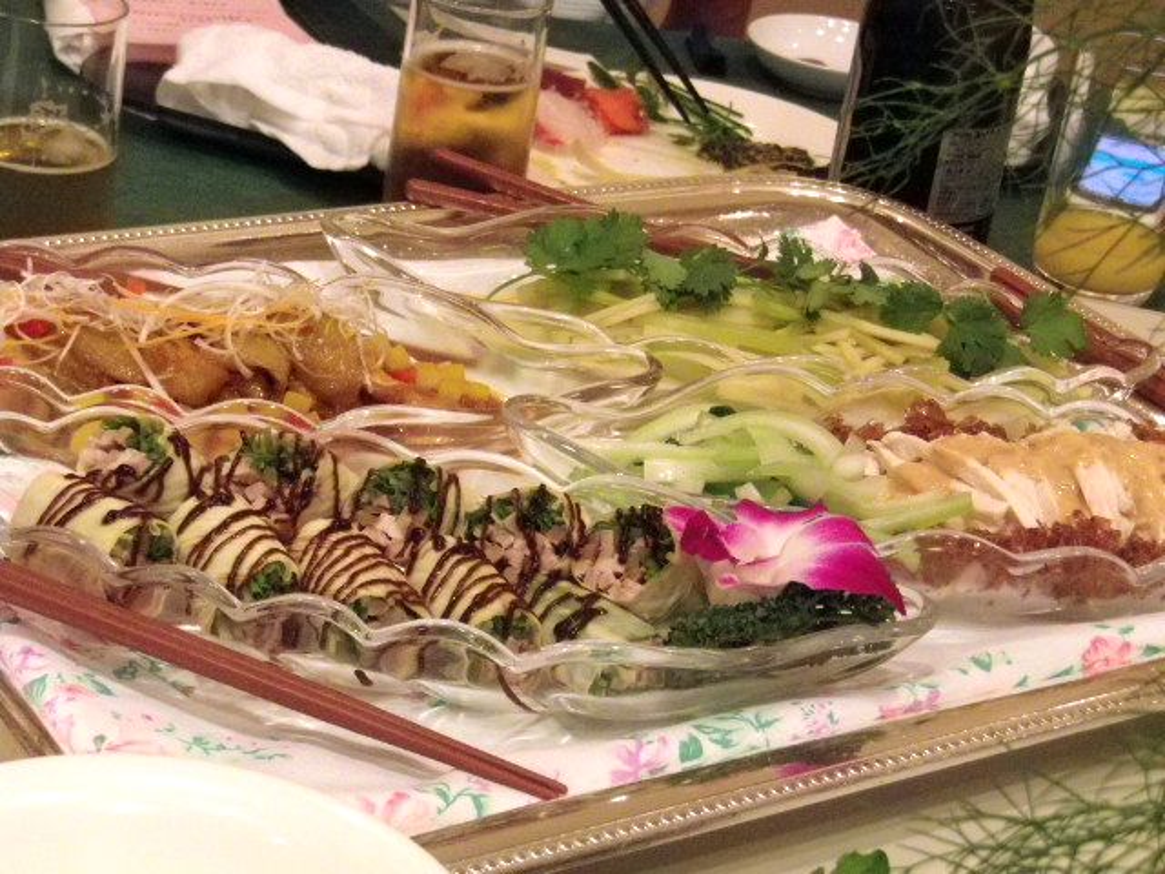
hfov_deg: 23.0
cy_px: 437
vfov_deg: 17.4
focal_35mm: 85
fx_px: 2861
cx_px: 582
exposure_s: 1/25
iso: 800
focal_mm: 14.9
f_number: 5.2
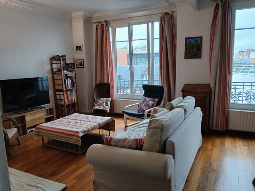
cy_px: 96
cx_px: 128
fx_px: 192
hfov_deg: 67.3
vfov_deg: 53.1
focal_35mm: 26
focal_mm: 3.98
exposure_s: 1/60
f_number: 1.8
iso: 125
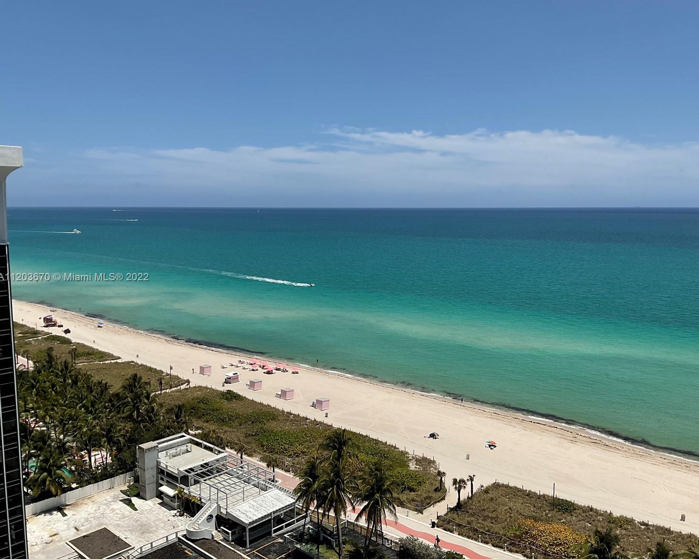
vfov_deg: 47.1
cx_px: 378
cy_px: 278
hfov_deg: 57.1
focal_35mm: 31
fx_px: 641
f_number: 1.8
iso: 20
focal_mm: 3
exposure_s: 1/3788
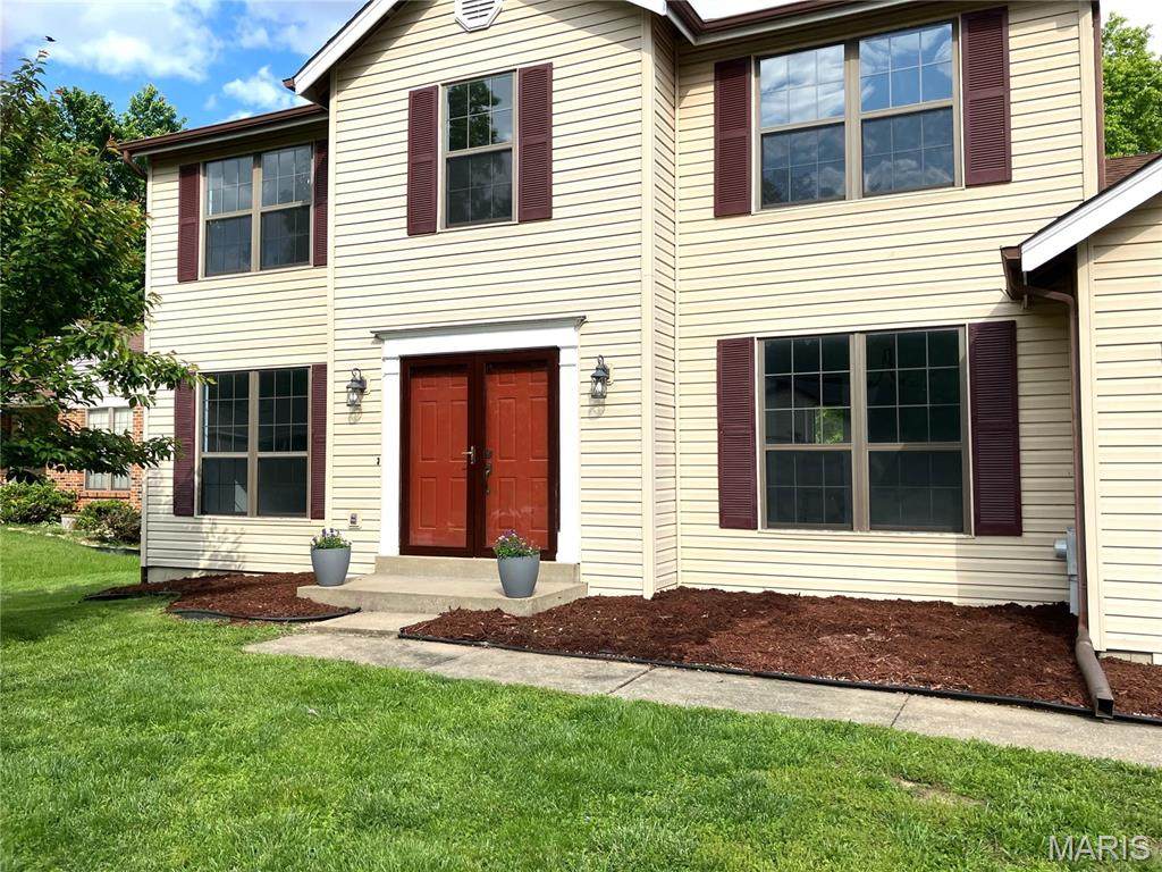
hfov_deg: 63.4
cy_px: 436
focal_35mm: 28
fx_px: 940
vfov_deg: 49.7
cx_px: 581
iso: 32
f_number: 1.8
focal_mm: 3.99
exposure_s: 1/1621
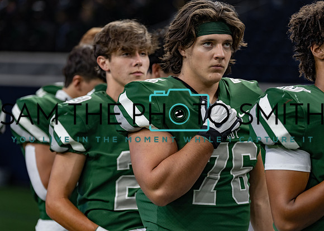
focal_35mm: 141
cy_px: 116
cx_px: 162
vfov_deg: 10.2
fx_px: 1294
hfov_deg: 14.3
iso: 1250
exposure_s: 1/320
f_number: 2.8
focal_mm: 129
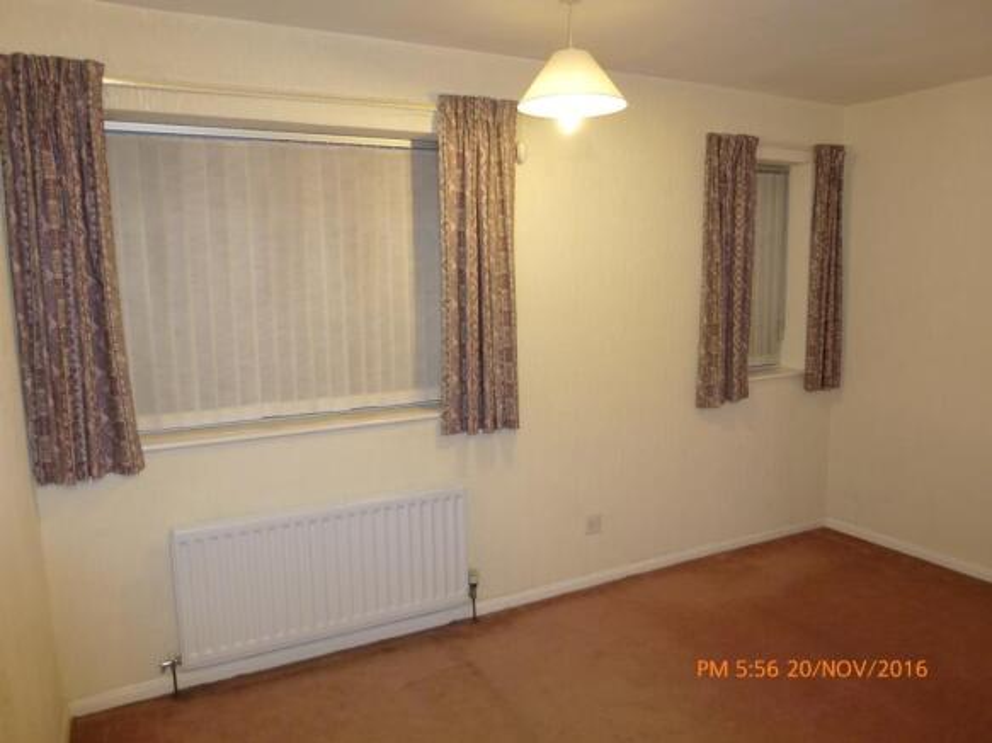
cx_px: 496
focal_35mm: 24
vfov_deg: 56.8
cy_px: 372
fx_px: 688
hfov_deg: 71.6
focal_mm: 4.3
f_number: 3.3
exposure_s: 1/8
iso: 100
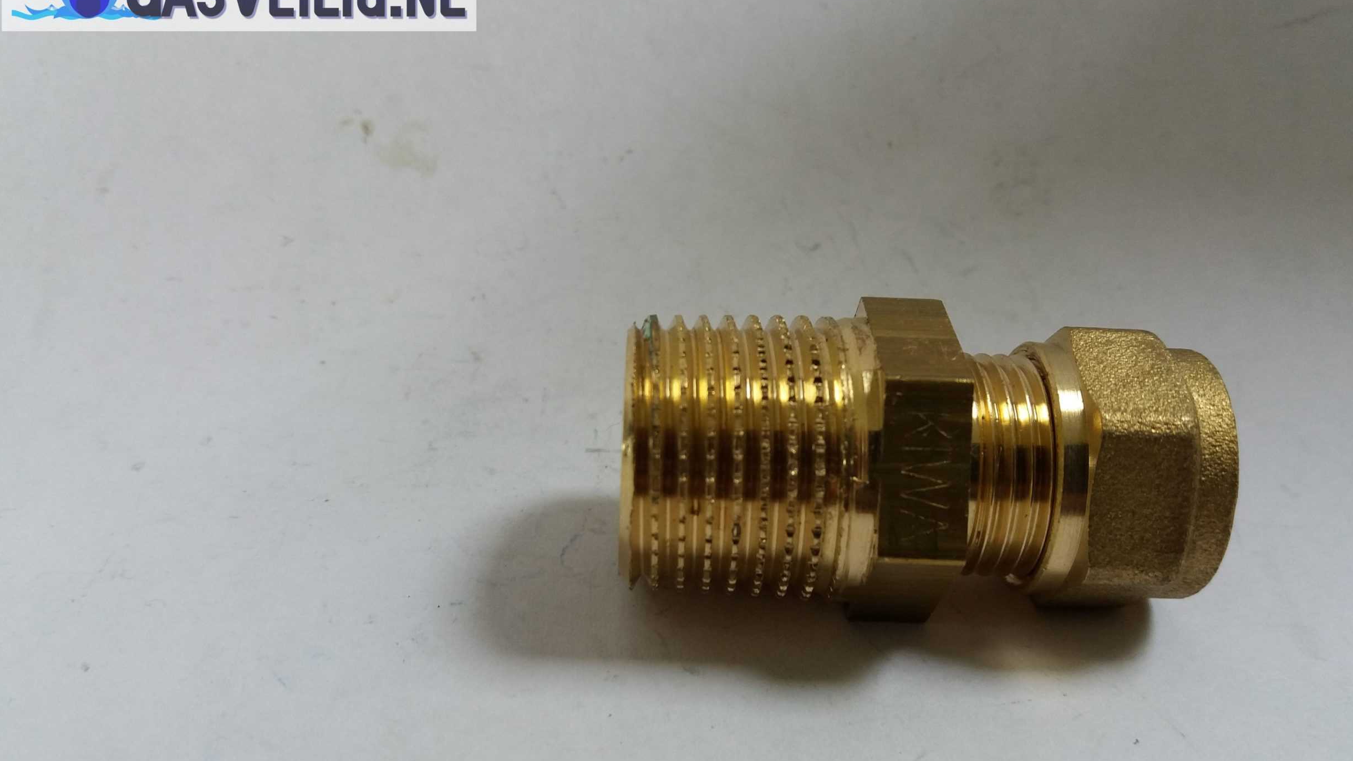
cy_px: 435
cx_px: 708
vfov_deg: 36.6
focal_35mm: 32
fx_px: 1148
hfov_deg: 61.0
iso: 64
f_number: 1.9
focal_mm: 3.7
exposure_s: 1/33
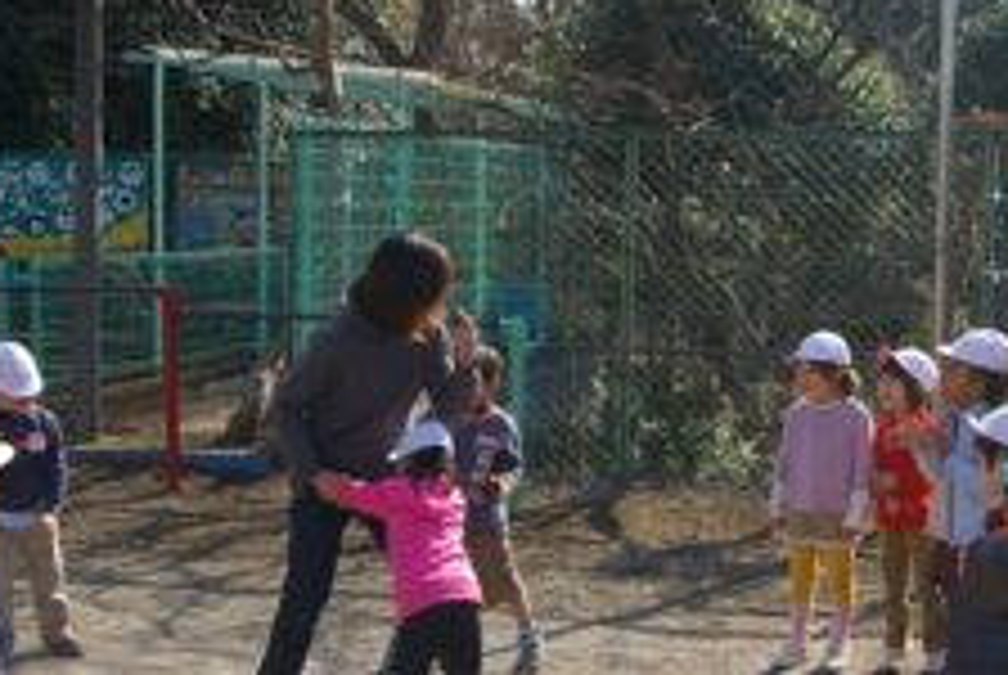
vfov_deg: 18.2
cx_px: 554
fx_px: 2103
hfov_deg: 26.9
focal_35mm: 75
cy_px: 484
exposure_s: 1/180
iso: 200
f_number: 8
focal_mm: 28
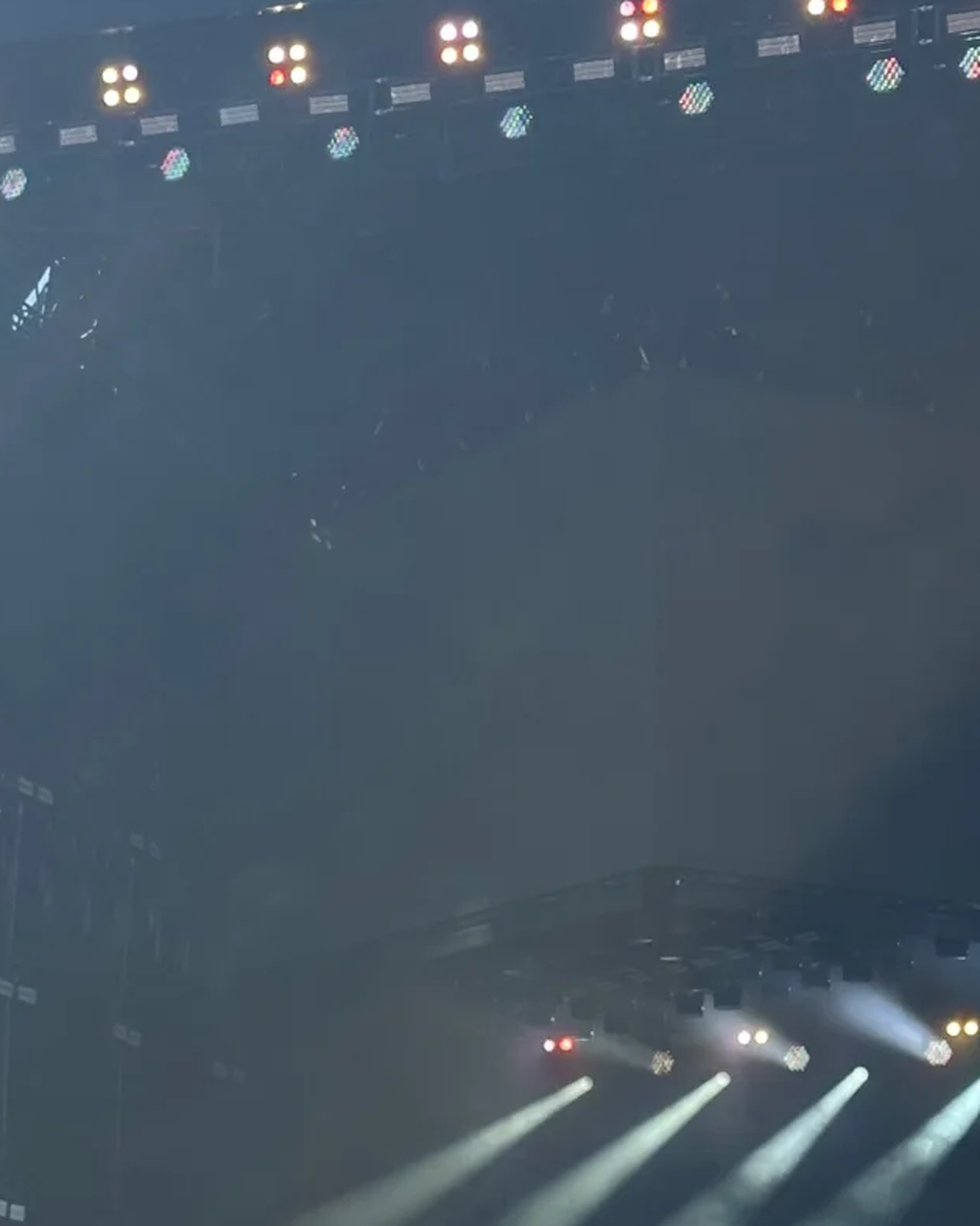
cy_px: 1073
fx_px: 4426
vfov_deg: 15.6
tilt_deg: +9.3
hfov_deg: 12.5
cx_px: 117
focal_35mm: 122
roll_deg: -3.1
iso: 64
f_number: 1.78
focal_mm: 6.86
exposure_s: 1/2114
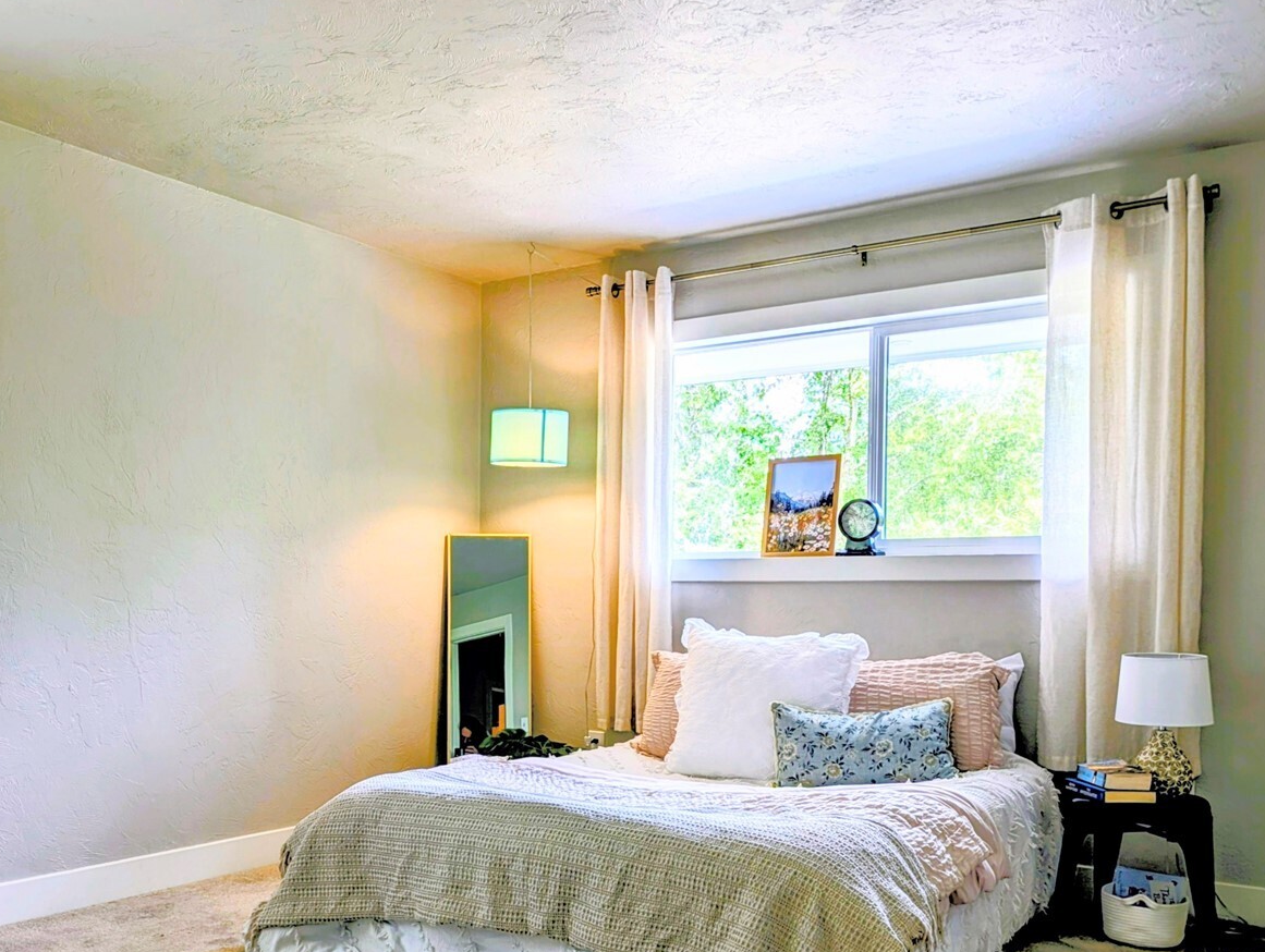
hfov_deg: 54.6
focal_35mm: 33
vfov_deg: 42.4
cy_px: 644
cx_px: 469
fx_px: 1208
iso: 19
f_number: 1.68
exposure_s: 1/77
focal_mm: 6.9
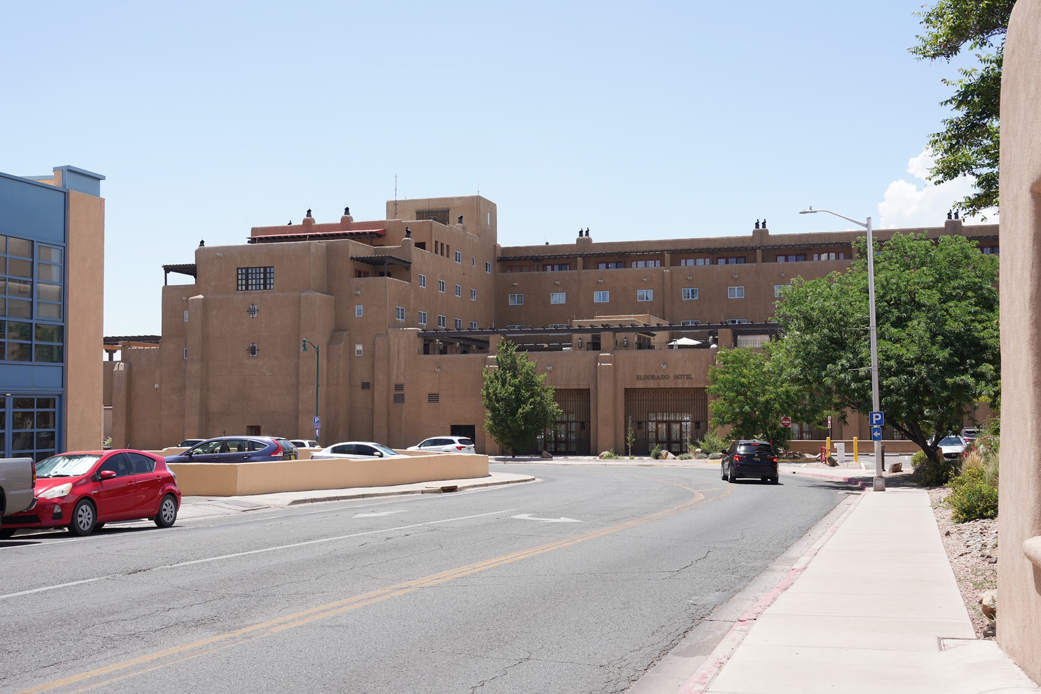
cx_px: 520
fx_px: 1186
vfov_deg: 32.6
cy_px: 347
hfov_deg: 47.4
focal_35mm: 41
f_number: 11
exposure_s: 1/100
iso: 100
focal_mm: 41
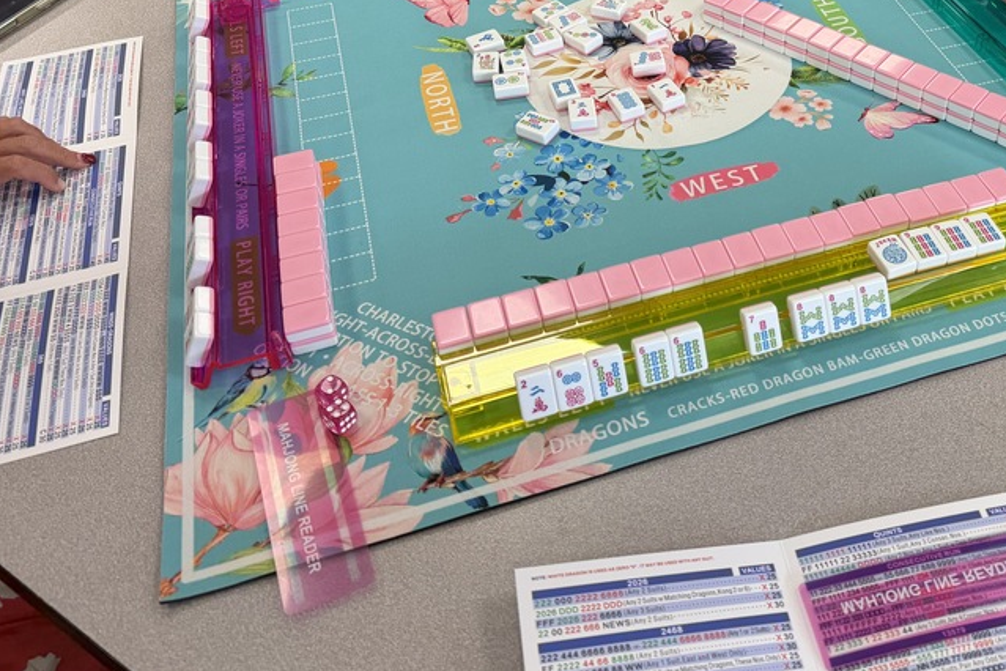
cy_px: 80
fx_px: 1118
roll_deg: +2.2
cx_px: 690
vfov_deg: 32.0
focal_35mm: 40
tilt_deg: -38.3
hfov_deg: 47.5
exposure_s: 1/120
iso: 80
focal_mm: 6.76
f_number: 1.78
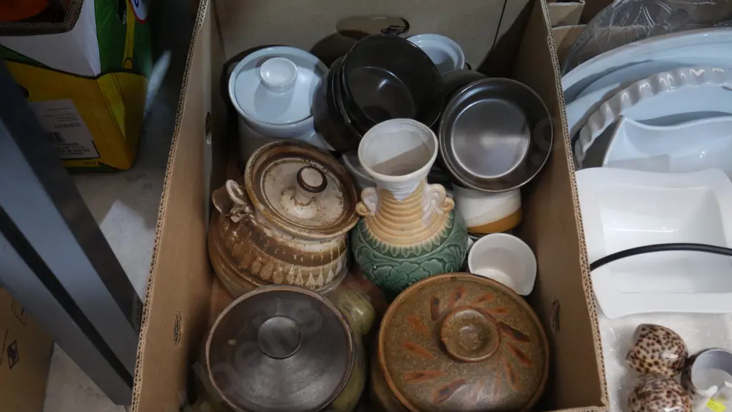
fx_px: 679
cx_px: 366
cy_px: 272
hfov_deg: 56.6
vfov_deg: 33.5
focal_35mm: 35
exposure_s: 1/60
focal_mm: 16
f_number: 3.6
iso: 1000
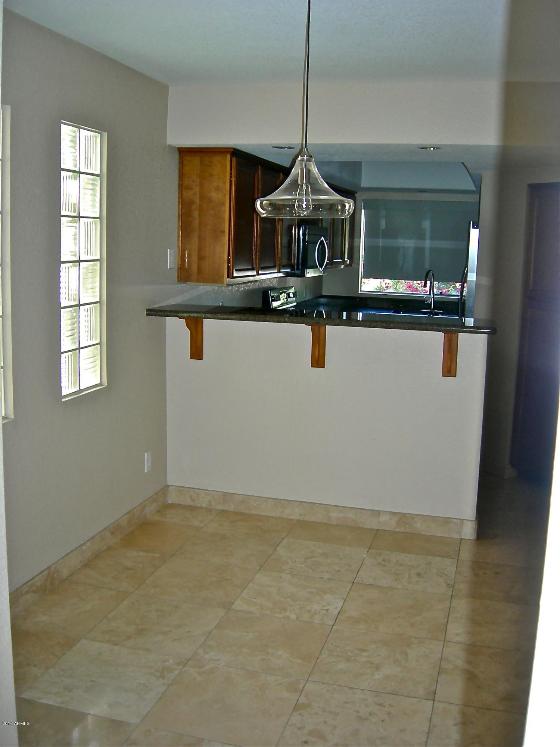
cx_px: 280
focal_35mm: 36
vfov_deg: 51.4
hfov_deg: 39.7
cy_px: 374
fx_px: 777
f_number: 2.7
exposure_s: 1/60.1
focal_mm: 7.5
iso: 64
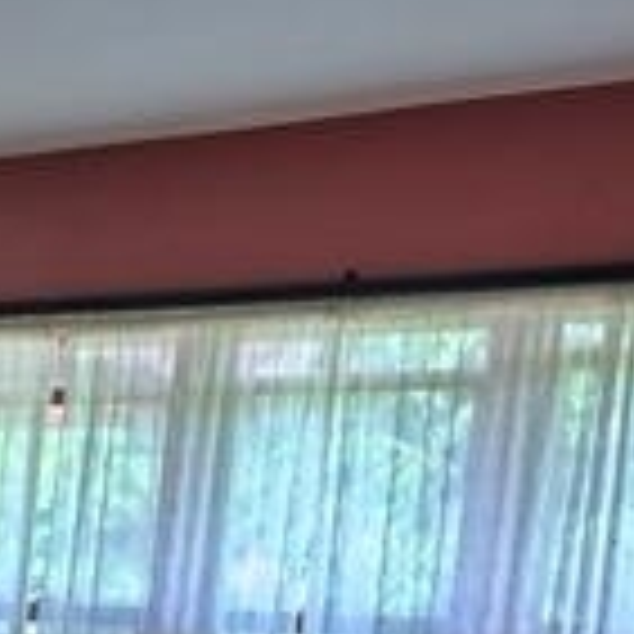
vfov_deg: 17.3
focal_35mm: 92
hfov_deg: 17.7
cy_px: 899
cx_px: -180
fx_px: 1906
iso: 320
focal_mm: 5.4
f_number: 1.8
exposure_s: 1/120
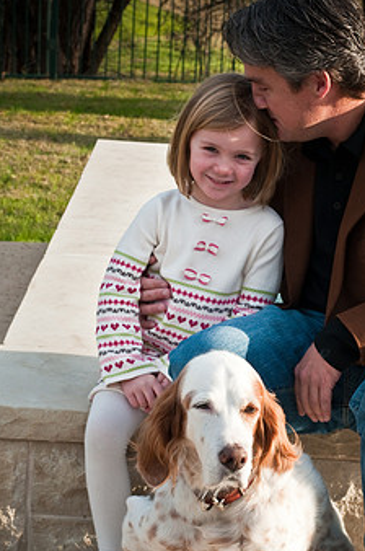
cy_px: 334
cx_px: 201
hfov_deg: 13.6
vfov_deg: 20.4
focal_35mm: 100
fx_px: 1527
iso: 320
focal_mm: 50
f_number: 9
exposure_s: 1/250
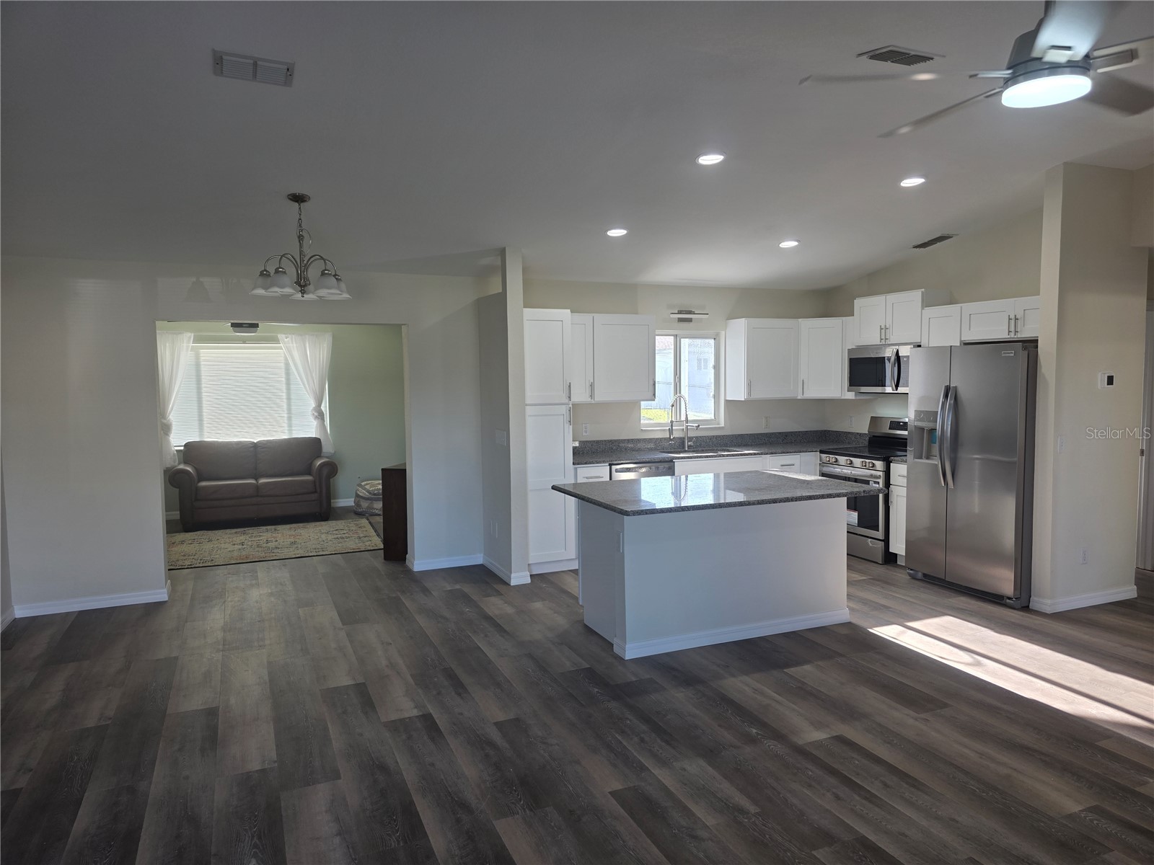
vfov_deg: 58.9
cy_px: 432
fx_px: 767
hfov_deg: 73.9
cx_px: 577
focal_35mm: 23
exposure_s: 1/120
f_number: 1.7
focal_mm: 6.3
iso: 40
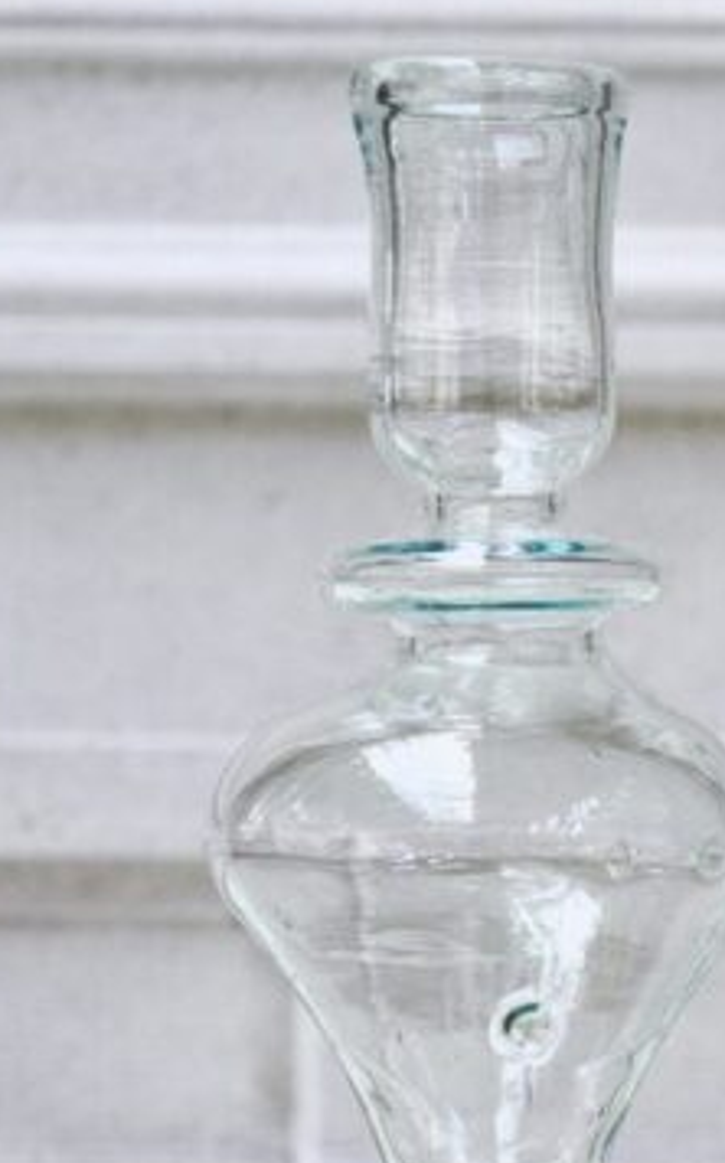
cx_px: 781
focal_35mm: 286
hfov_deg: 4.6
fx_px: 9056
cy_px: 794
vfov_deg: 7.3
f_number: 4
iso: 200
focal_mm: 60
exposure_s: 1/250
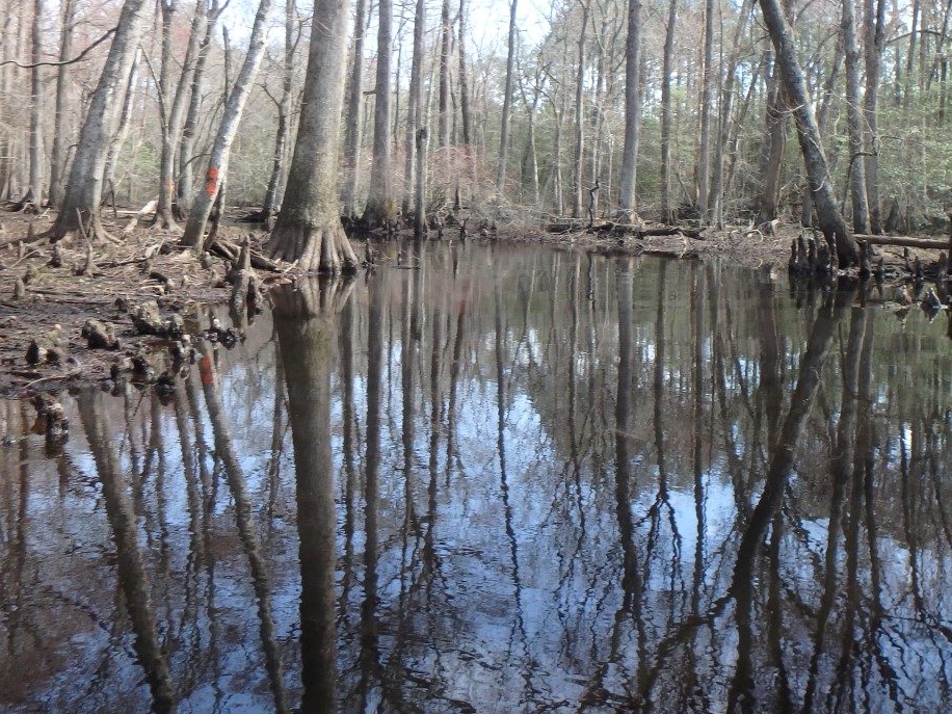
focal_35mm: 33
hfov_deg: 53.0
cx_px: 709
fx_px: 908
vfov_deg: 42.3
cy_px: 234
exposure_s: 1/160
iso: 125
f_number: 3.5
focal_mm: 3.7
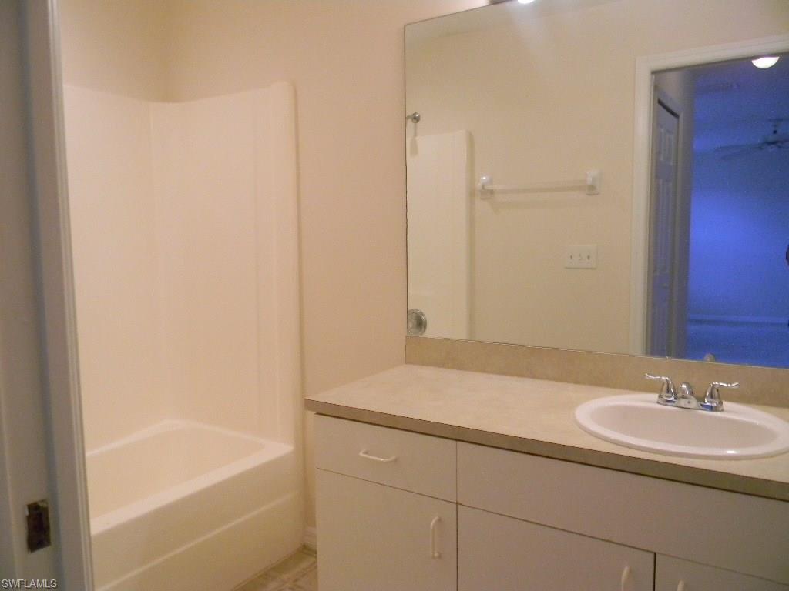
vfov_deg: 49.7
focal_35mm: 28
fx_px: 638
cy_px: 296
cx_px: 394
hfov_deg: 63.4
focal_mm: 5
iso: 400
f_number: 3.5
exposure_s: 1/72.4
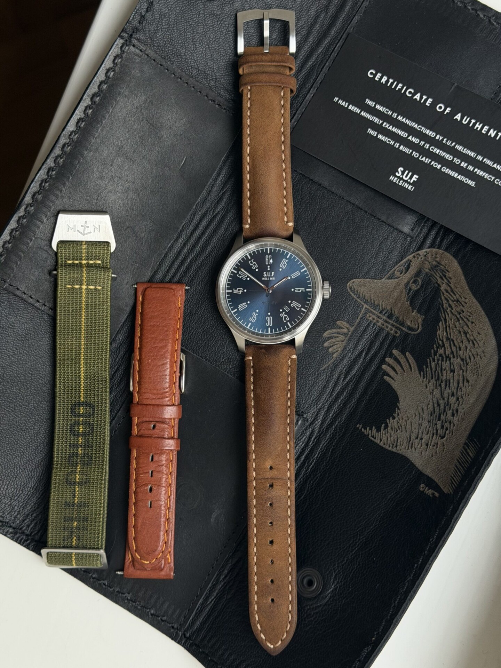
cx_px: 250
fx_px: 926
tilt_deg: -86.6
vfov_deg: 39.7
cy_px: 334
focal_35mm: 48
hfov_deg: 30.3
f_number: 1.78
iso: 160
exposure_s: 1/228
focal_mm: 6.76
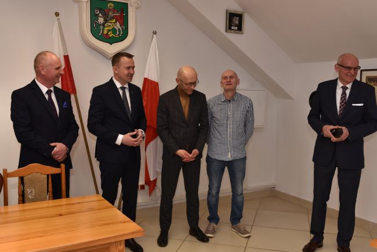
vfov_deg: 35.1
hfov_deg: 50.7
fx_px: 398
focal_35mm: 38
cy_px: 126
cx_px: 188
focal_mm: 38
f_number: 11
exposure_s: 1/100
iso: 640
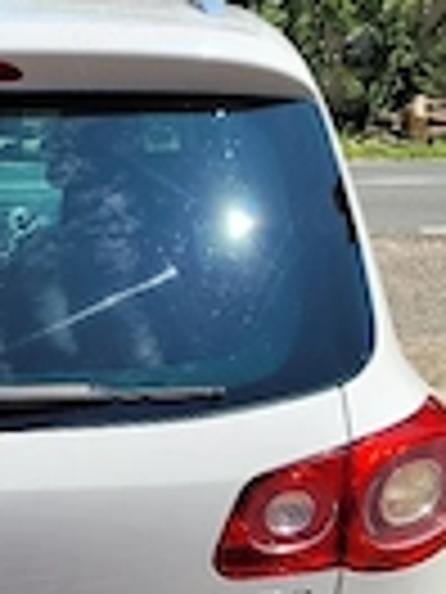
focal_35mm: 79
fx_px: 1357
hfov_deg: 17.9
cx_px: -59
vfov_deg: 22.8
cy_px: 706
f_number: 1.8
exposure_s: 1/2500
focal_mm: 5.4
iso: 40
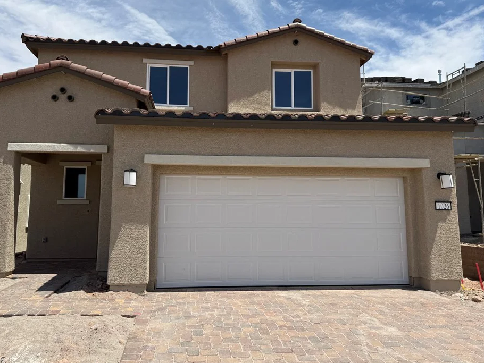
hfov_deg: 65.2
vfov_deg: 51.3
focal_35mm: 27
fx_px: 378
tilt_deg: +7.0
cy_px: 165
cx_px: 220
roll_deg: +0.0
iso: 80
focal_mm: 6.76
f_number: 1.78
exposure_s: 1/6711
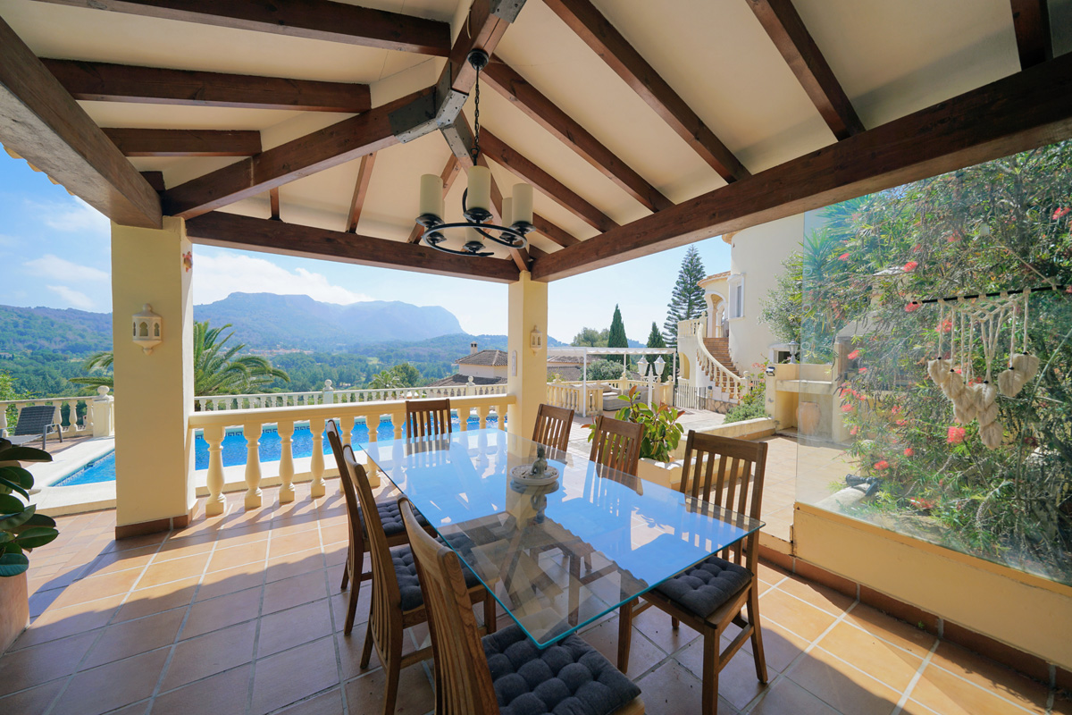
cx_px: 536
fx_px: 357
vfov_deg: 90.0
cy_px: 358
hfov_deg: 112.6
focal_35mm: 12
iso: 100
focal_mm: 12
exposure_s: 1/320
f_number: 5.6
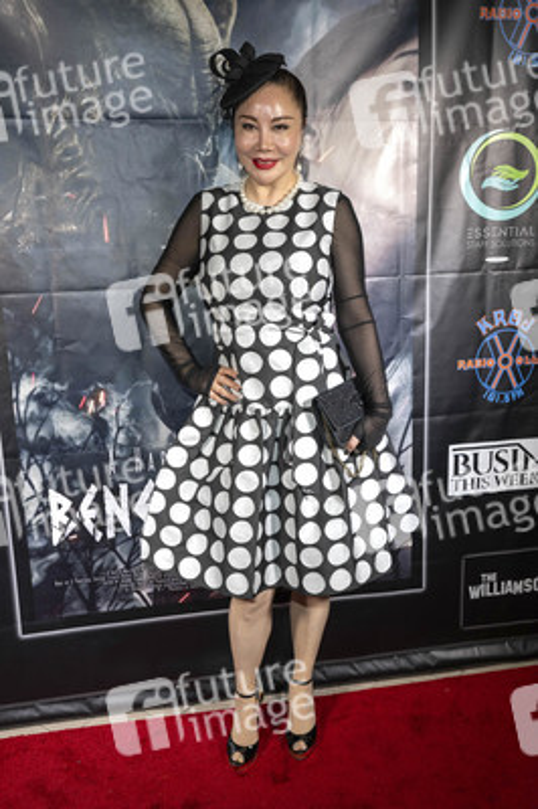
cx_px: 269
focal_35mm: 31
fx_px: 696
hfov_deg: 42.3
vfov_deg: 60.3
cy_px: 404
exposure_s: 1/200
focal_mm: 31
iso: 800
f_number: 5.6
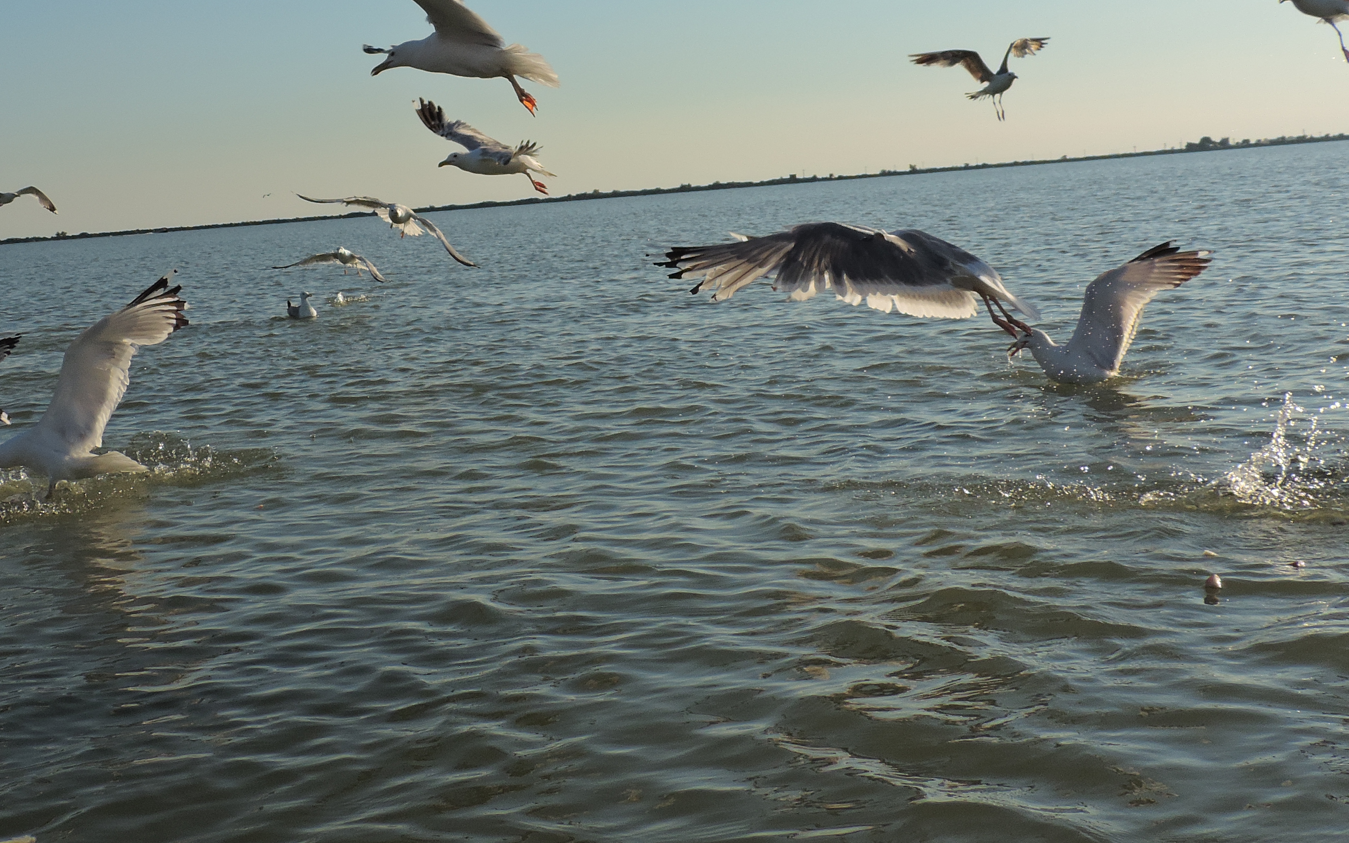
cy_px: 172
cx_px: 509
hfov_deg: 38.6
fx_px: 1912
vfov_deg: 24.5
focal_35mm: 52
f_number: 3.6
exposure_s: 1/1250
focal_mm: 5.8
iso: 80
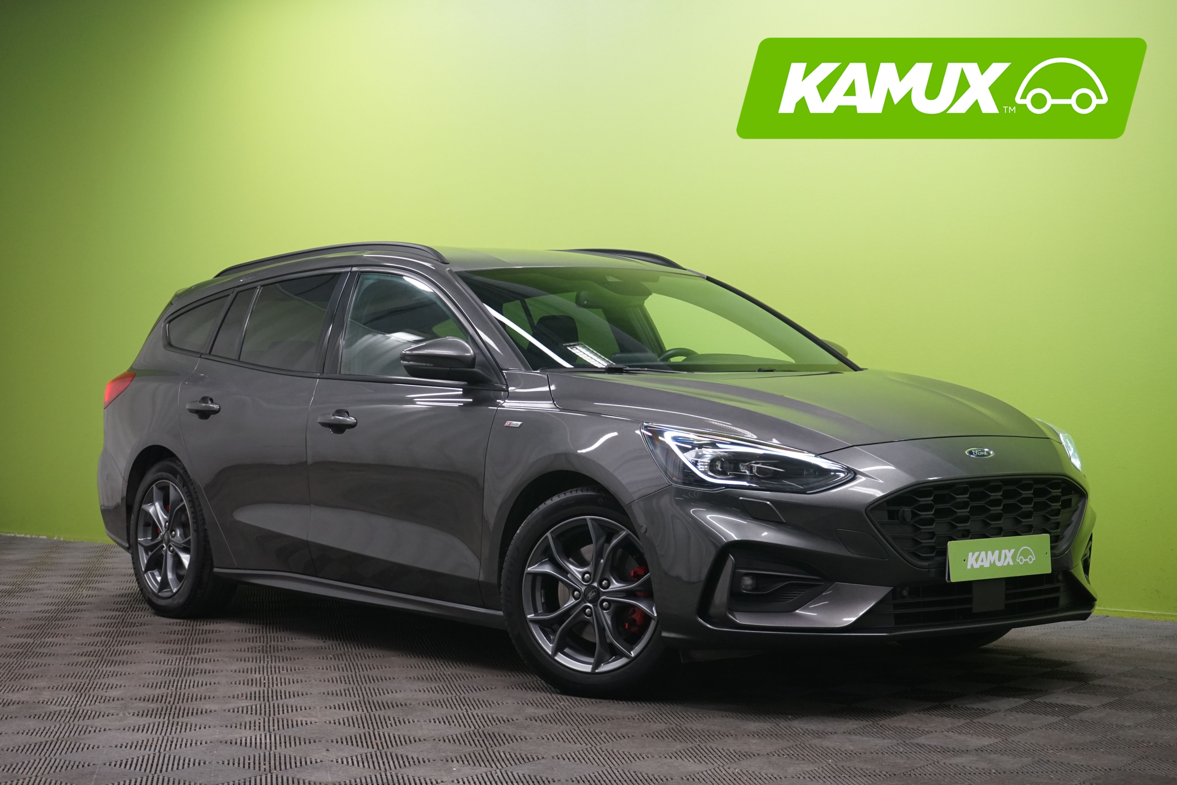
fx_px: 2092
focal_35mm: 64
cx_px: 588
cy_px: 392
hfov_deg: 31.4
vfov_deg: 21.2
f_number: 7.1
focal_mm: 64
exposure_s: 1/25
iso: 1600
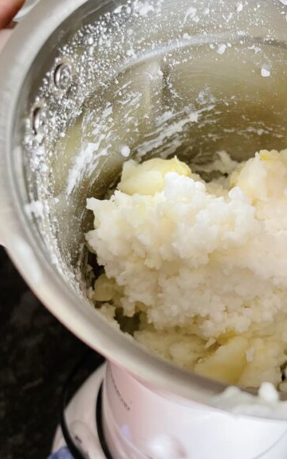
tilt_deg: -54.6
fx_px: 463
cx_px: 230
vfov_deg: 52.3
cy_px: 279
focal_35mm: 37
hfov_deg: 33.4
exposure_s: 1/60
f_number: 1.6
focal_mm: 4.2
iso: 160
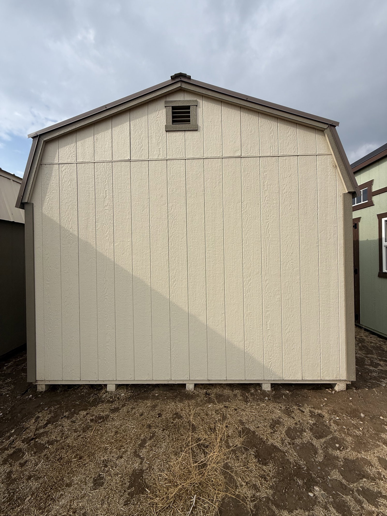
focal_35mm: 14
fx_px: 209
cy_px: 258
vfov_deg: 102.1
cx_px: 194
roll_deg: +1.7
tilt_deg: +1.0
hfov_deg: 85.7
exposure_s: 1/3289
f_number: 2.2
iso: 50
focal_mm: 2.22
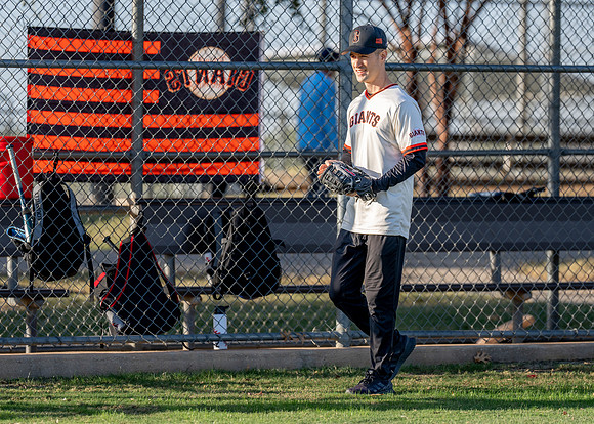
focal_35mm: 271
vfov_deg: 5.3
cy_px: 197
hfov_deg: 7.4
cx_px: 359
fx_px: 4578
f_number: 2.8
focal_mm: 200
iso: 100
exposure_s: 1/800
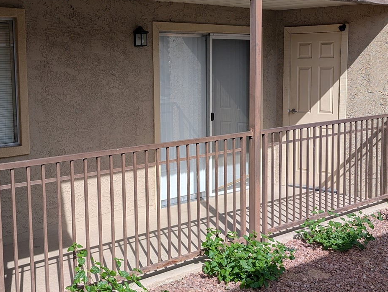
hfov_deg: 35.5
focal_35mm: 54
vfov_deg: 27.1
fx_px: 606
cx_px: 175
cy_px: 142
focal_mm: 6.9
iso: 20
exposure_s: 1/1056
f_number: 1.68
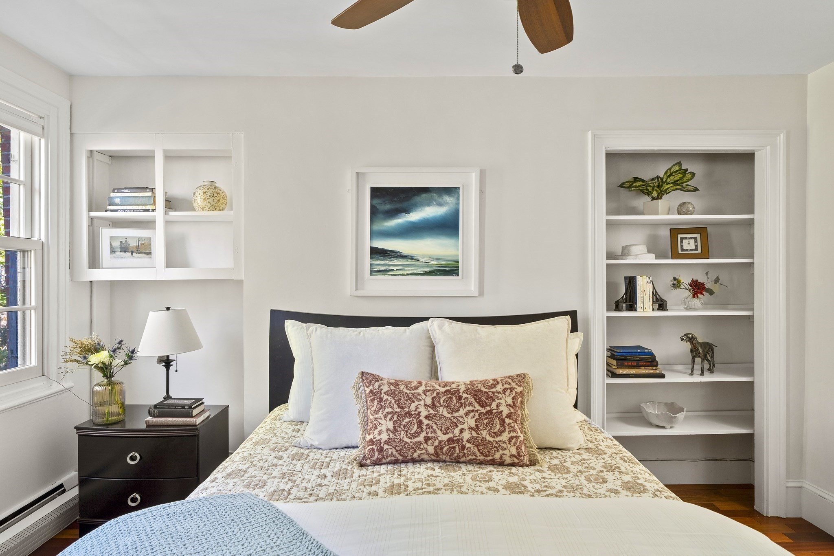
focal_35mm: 19
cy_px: 278
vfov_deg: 64.5
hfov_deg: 86.9
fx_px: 440
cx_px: 417
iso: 320
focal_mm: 19
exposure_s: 1/1.25
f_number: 8
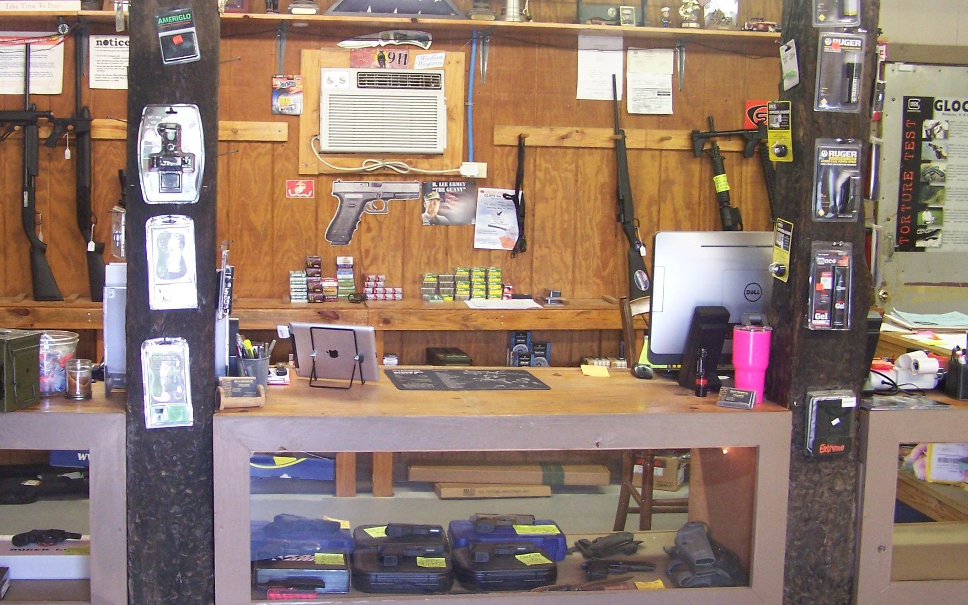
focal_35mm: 49
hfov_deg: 41.0
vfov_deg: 26.3
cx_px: 426
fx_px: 1292
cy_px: 277
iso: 140
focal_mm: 6.3
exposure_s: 1/13
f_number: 2.8
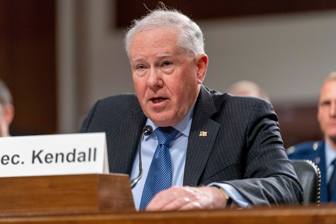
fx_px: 1559
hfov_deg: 12.3
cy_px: 112
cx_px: 168
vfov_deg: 8.2
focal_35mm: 167
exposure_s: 1/400
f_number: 2.8
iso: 4000
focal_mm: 167
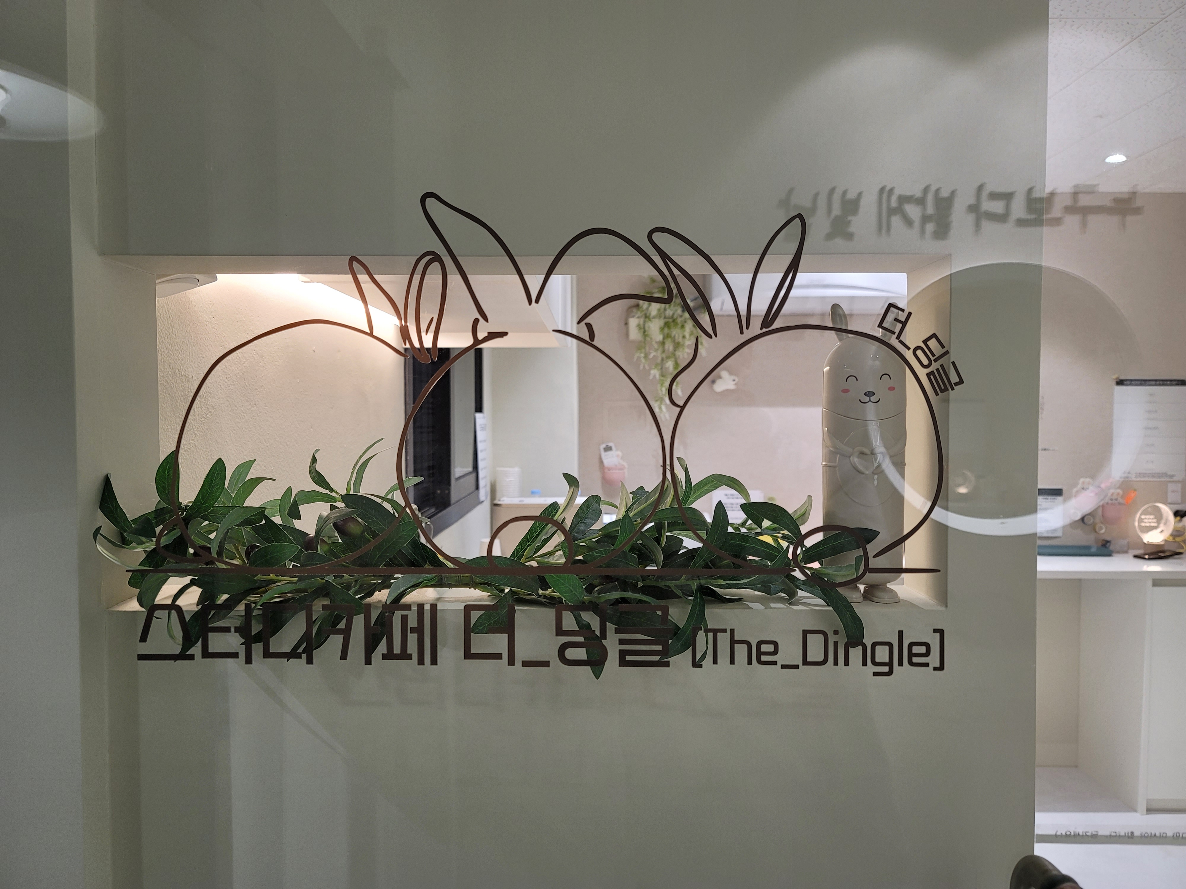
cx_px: 593
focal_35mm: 25
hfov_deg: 69.4
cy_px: 444
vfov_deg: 54.9
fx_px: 857
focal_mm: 7
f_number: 1.8
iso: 125
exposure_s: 1/120
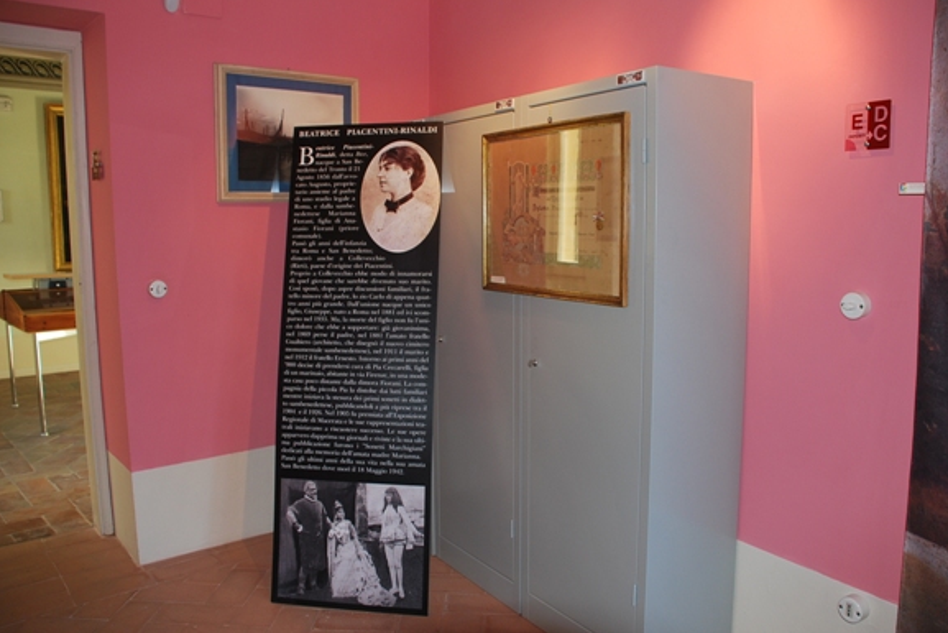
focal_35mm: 28
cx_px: 475
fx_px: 737
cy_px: 321
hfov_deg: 65.5
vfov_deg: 46.4
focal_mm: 18
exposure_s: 1/60
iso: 200
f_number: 3.5
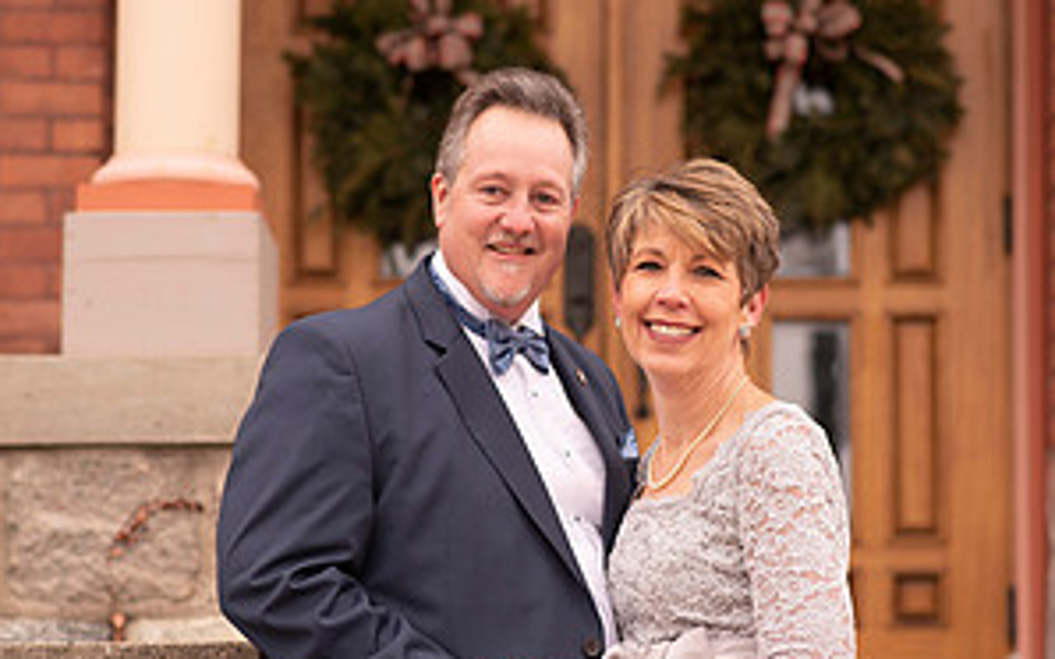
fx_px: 3765
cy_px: 457
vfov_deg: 10.0
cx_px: 528
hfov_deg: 16.0
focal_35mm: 131
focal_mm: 85
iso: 100
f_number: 2.5
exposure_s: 1/125
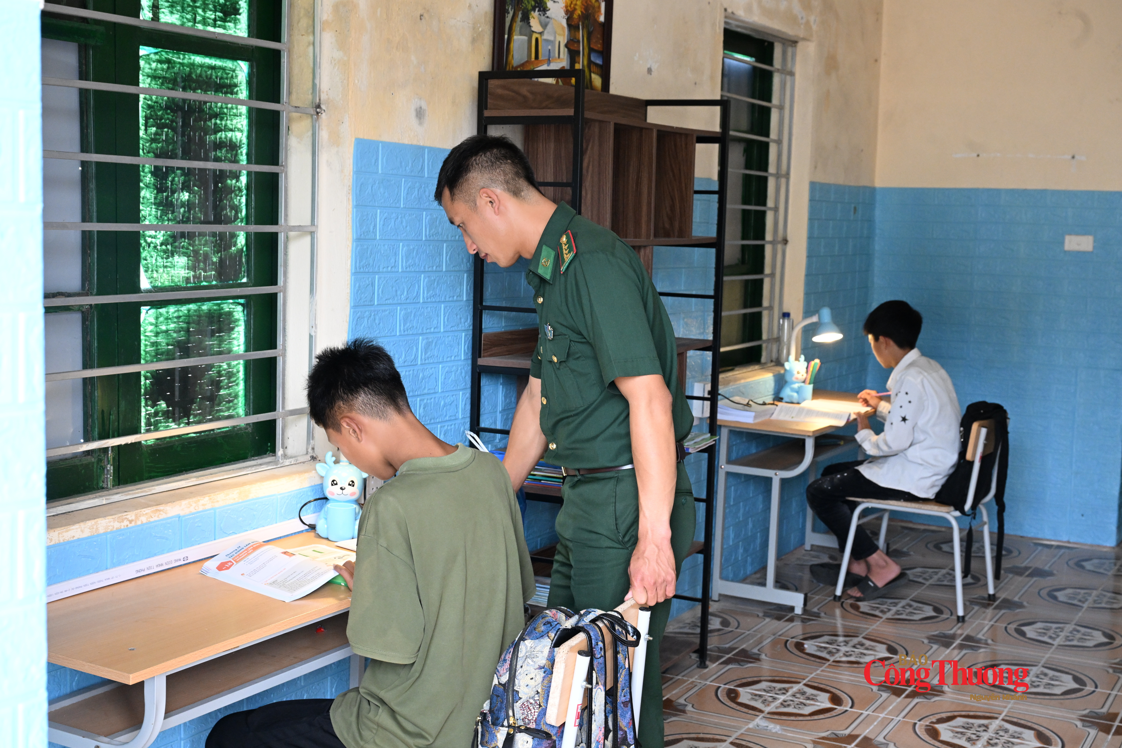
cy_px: 374
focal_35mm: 47
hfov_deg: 41.9
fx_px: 1465
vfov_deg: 28.6
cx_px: 561
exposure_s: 1/200
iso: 3200
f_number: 7.1
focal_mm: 47
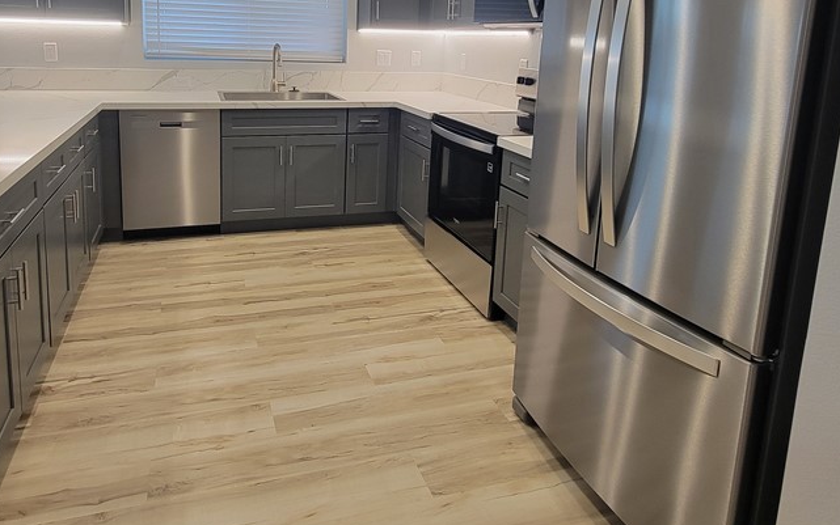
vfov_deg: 52.4
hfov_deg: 79.0
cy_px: 123
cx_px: 350
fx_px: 504
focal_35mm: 22
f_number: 2.2
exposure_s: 1/60
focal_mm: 2.2
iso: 200
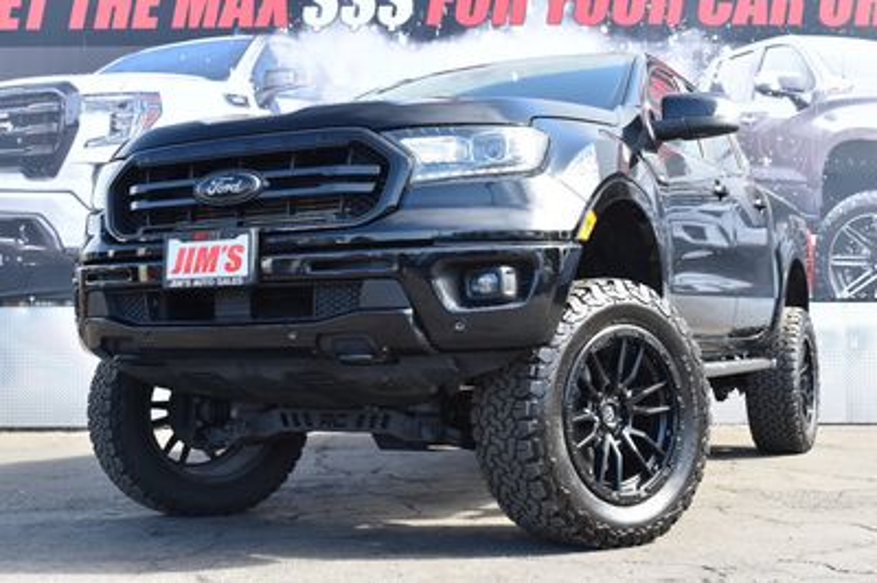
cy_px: 292
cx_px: 438
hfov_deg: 42.4
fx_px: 1132
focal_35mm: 46
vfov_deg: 28.9
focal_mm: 31
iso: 400
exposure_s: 1/200
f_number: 7.1
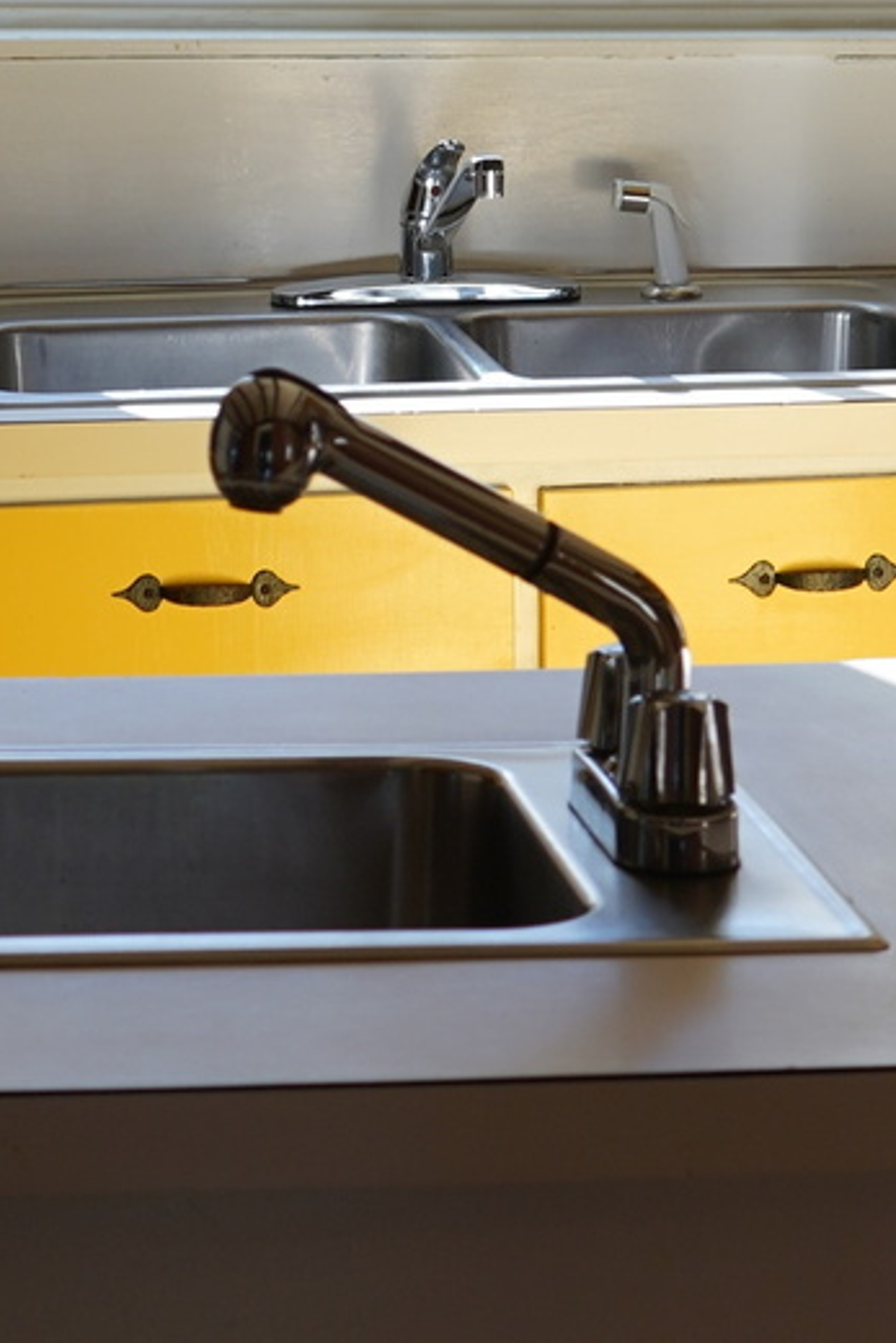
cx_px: 369
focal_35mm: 124
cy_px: 201
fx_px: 4626
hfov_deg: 11.1
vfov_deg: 16.4
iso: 125
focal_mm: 28
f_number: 4
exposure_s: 1/60
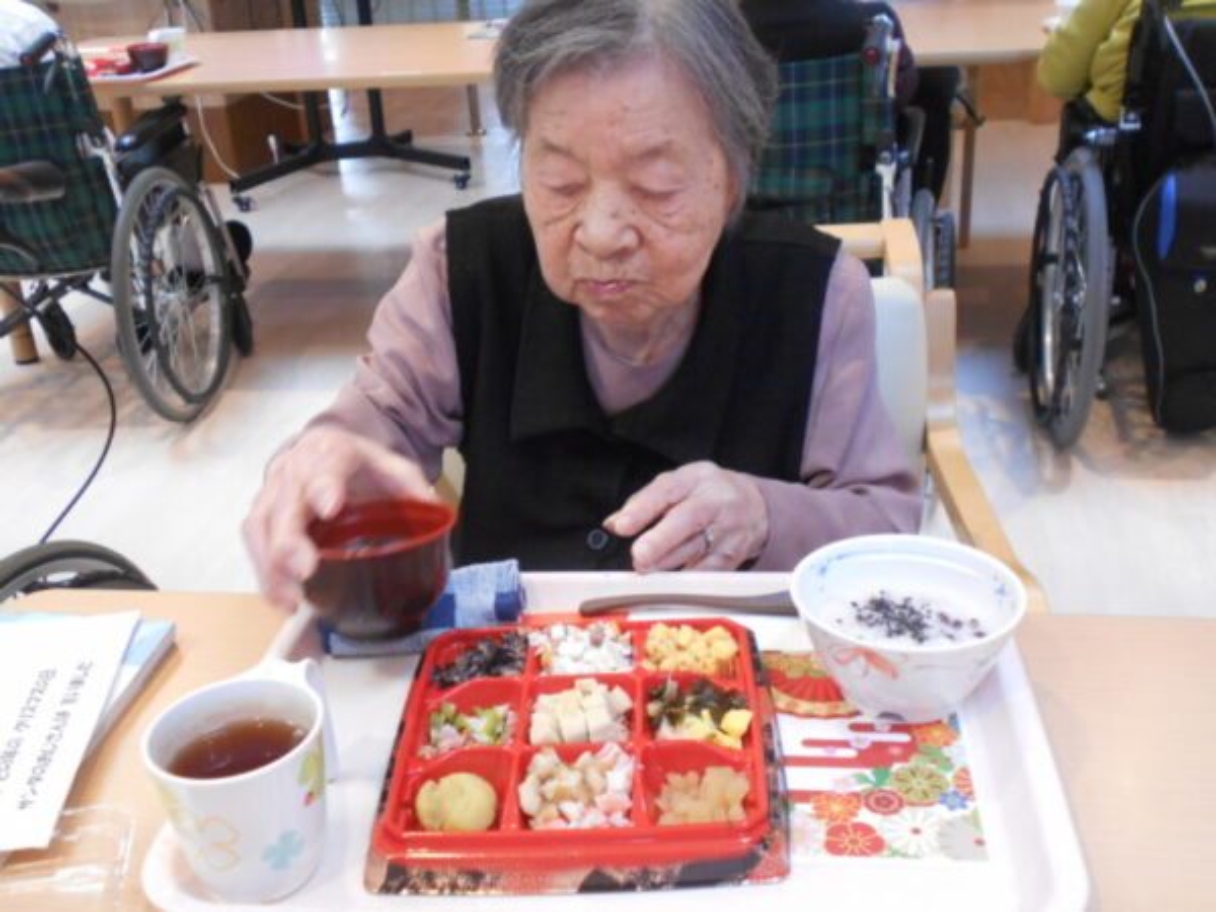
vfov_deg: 36.8
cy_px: 456
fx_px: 1370
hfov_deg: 47.9
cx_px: 608
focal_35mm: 39
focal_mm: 6.7
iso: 320
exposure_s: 1/30
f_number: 3.9
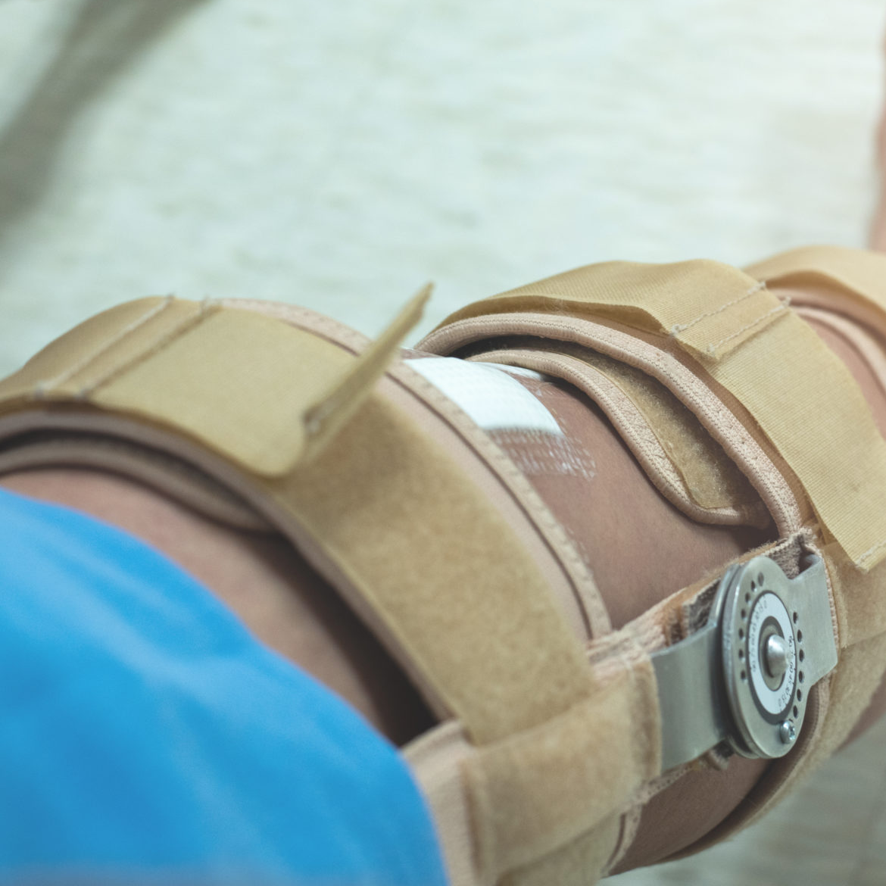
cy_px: 291
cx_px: 715
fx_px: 2693
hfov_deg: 18.5
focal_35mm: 93
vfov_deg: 18.6
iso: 400
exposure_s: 1/40
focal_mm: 50
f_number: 5
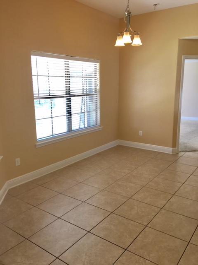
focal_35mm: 29
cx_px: 99
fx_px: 221
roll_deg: +0.1
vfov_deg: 61.7
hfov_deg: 48.2
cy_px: 132
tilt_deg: -9.1
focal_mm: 4.15
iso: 32
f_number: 2.2
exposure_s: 1/30
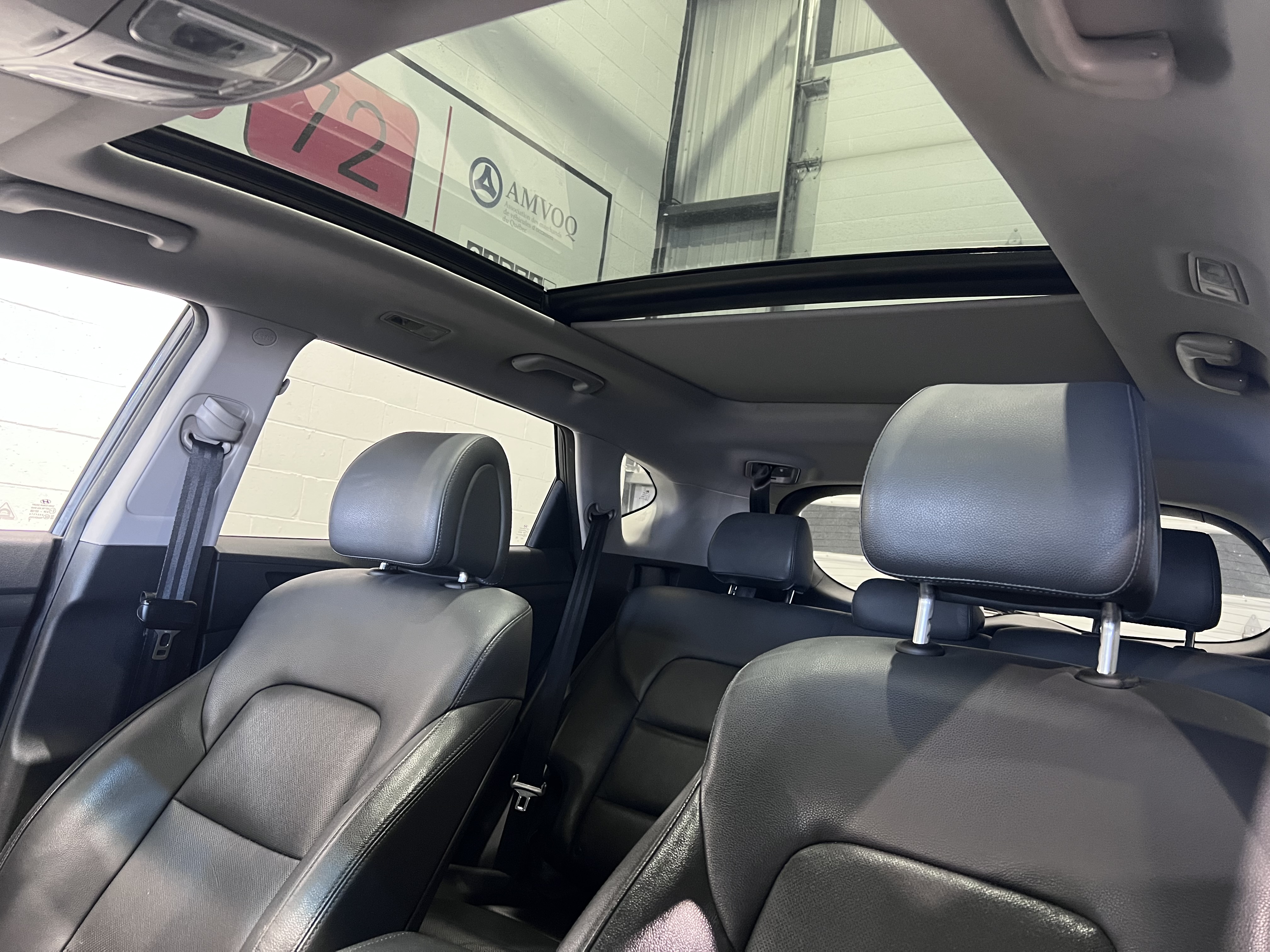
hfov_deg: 67.3
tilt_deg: +4.5
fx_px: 954
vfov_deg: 53.1
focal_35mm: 26
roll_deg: -7.3
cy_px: 476
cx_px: 635
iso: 500
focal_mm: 5.7
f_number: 1.5
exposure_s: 1/40
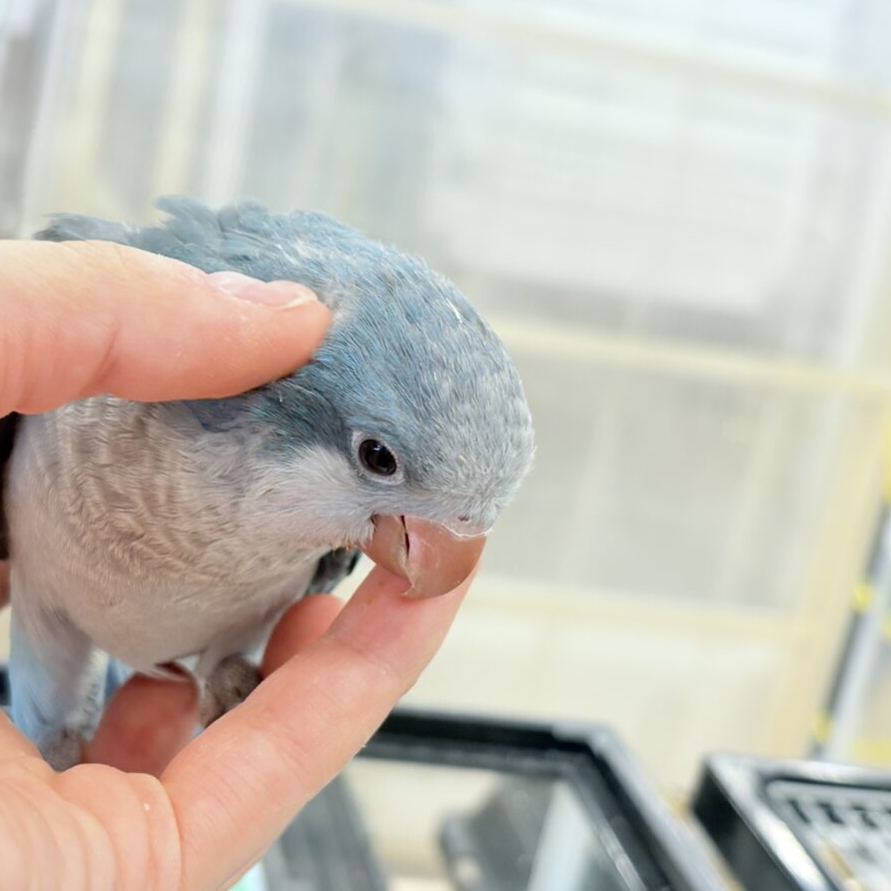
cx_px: 430
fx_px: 1806
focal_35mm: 62
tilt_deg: -15.1
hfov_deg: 27.7
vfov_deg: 27.7
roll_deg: -11.7
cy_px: 447
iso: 64
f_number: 1.6
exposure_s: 1/50
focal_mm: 5.96
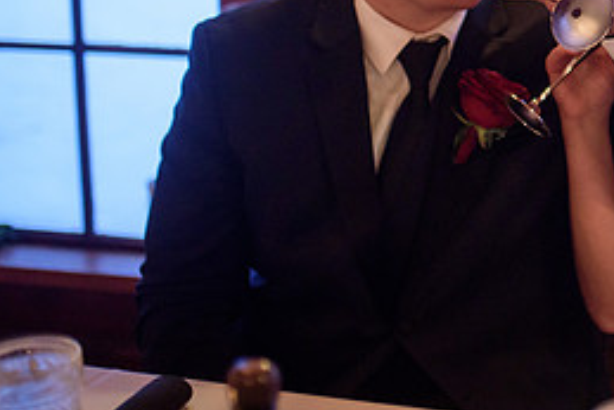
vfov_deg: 15.6
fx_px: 1468
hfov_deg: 22.1
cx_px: 709
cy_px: -9
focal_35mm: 86
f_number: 1.8
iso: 2000
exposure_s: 1/250
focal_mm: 35
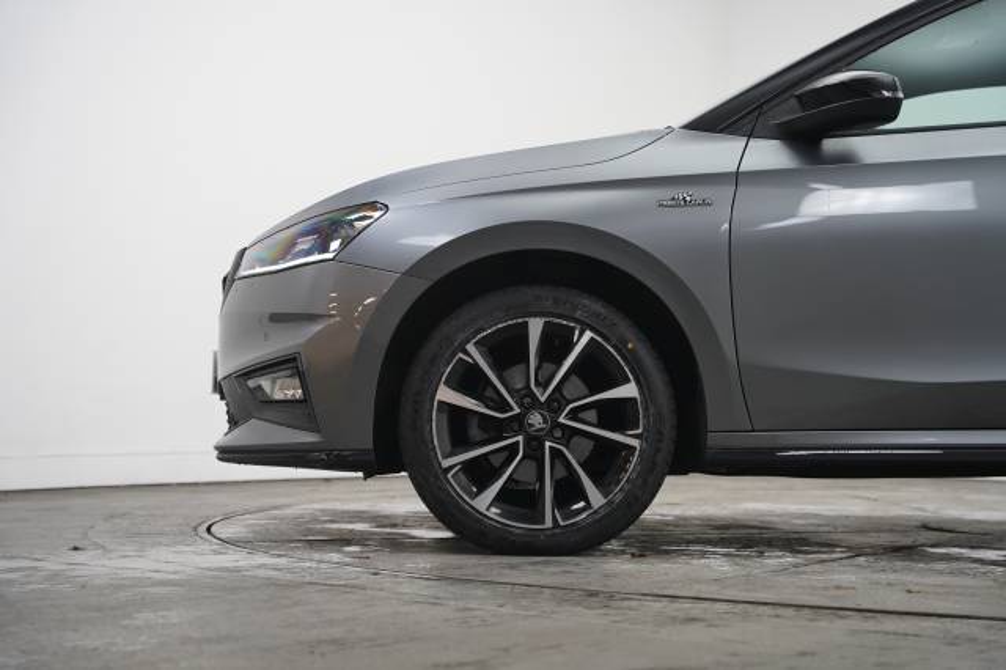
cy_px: 335
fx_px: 1642
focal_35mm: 59
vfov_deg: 23.0
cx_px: 503
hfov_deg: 34.1
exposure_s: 1/160
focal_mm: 58.8
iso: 1600
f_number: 3.5
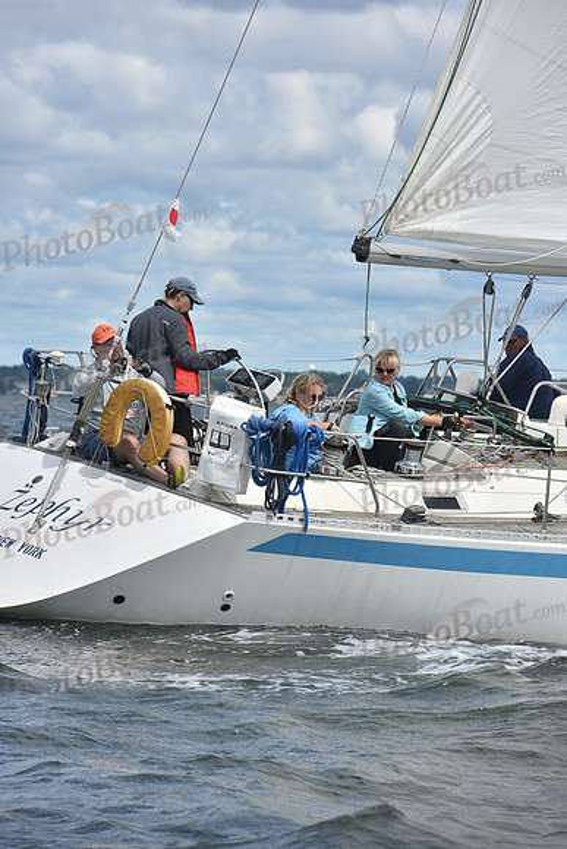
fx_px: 4722
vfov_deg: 10.3
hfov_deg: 6.9
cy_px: 424
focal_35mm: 200
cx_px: 284
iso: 250
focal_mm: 200
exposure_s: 1/800
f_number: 10
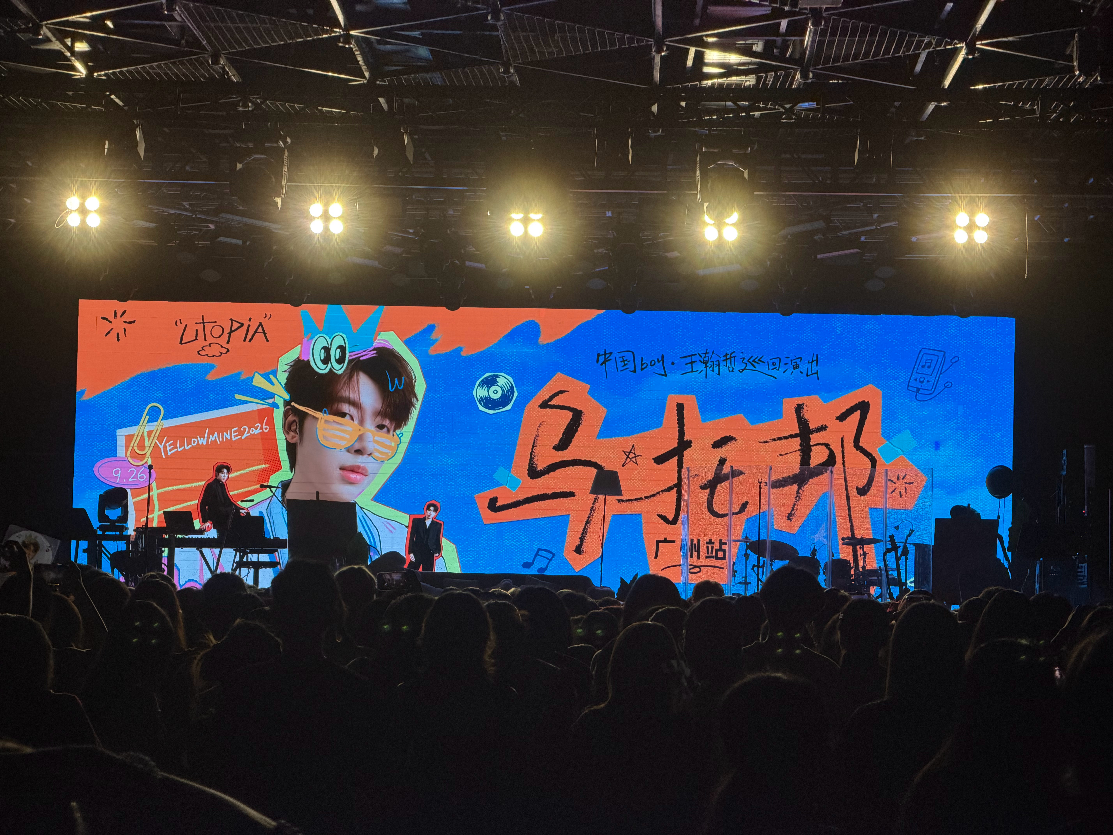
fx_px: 3215
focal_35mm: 100
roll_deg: -0.6
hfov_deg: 19.6
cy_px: 418
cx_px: 556
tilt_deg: +2.5
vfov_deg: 14.8
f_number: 2.8
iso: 160
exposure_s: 1/120
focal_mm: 16.89
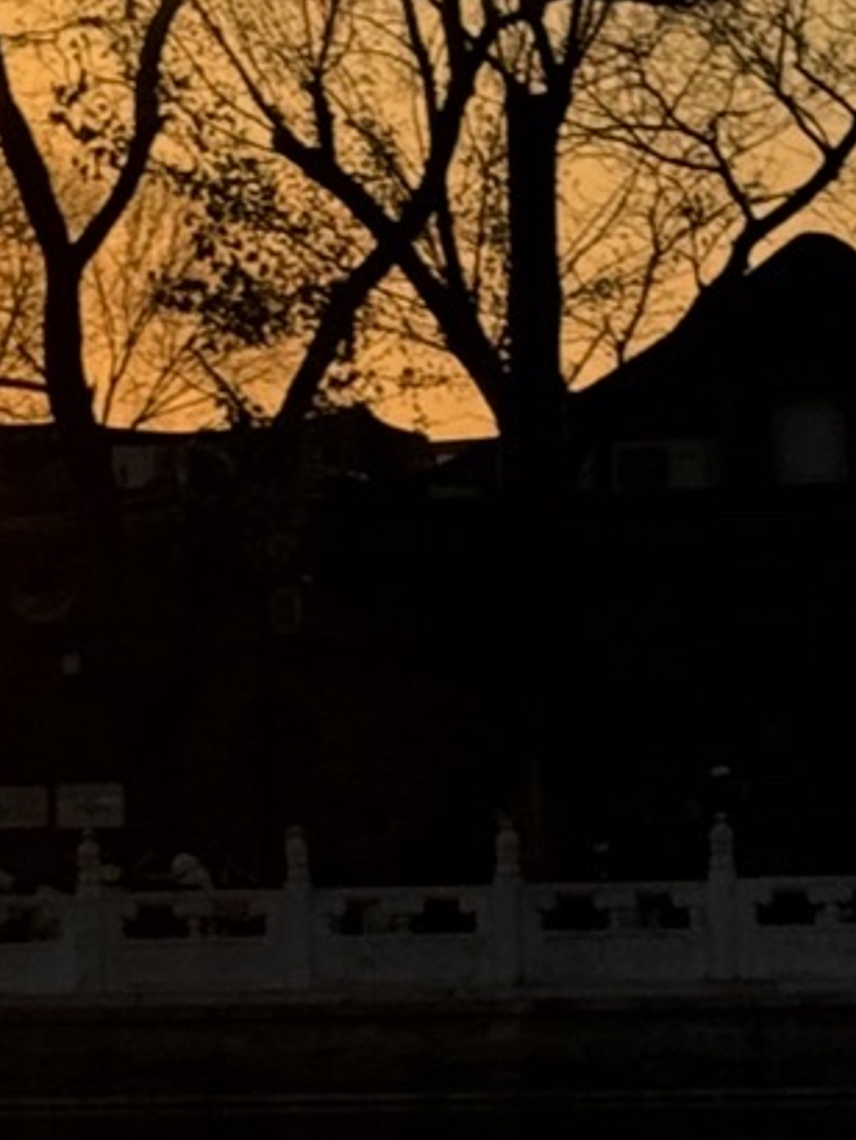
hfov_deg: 6.3
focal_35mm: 234
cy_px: 856
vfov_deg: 8.4
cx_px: -286
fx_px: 7707
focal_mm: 6.76
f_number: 1.78
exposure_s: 1/9009
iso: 80
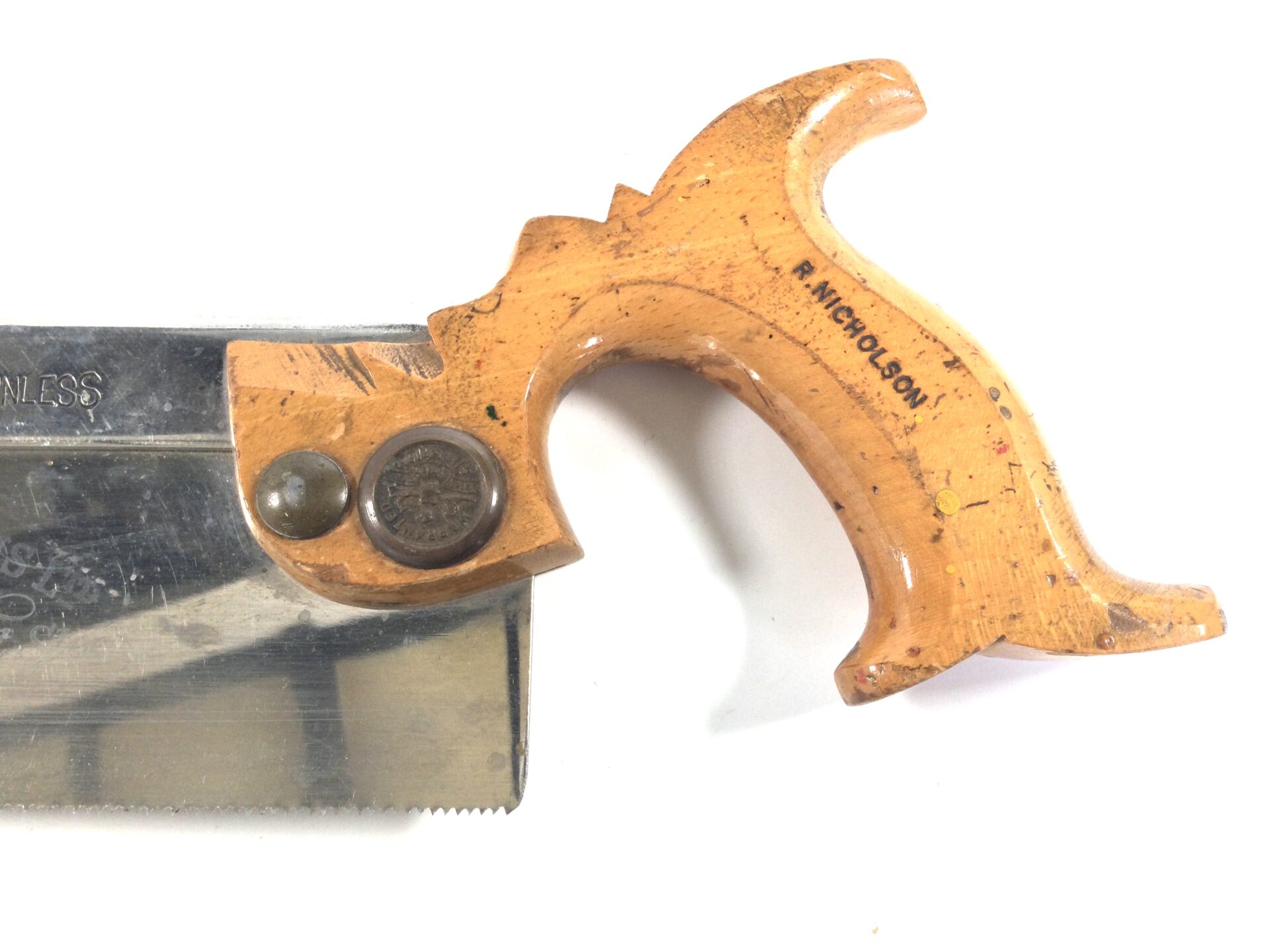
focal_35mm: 31
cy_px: 476
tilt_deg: -78.6
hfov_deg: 58.4
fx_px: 1137
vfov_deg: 45.4
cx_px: 635
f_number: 2.4
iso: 40
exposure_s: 1/100
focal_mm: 3.3
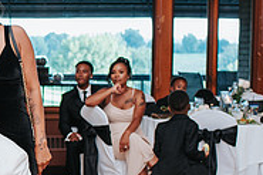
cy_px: 130
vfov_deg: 10.2
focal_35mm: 134
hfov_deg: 14.5
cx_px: -96
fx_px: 978
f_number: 3.2
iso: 1000
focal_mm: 35
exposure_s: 1/200
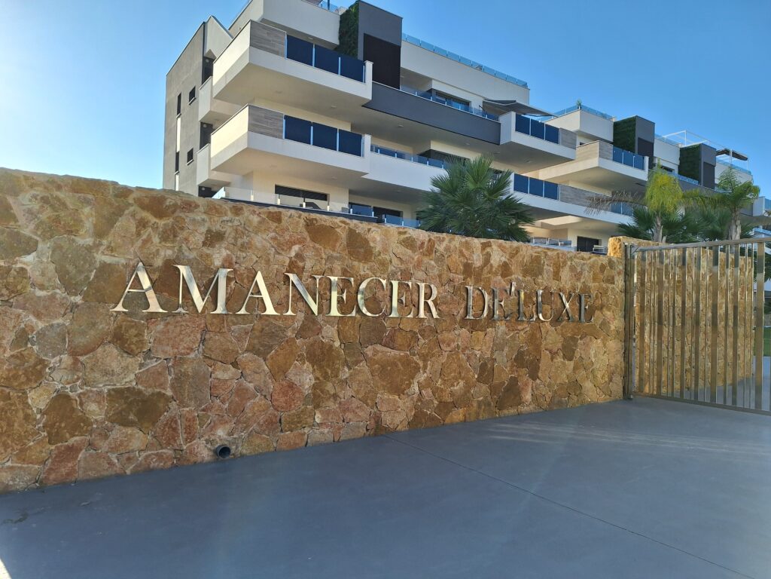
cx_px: 386
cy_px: 290
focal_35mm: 23
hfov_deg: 73.9
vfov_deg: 58.9
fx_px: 512
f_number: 1.8
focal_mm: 5.54
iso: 40
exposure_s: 1/1567
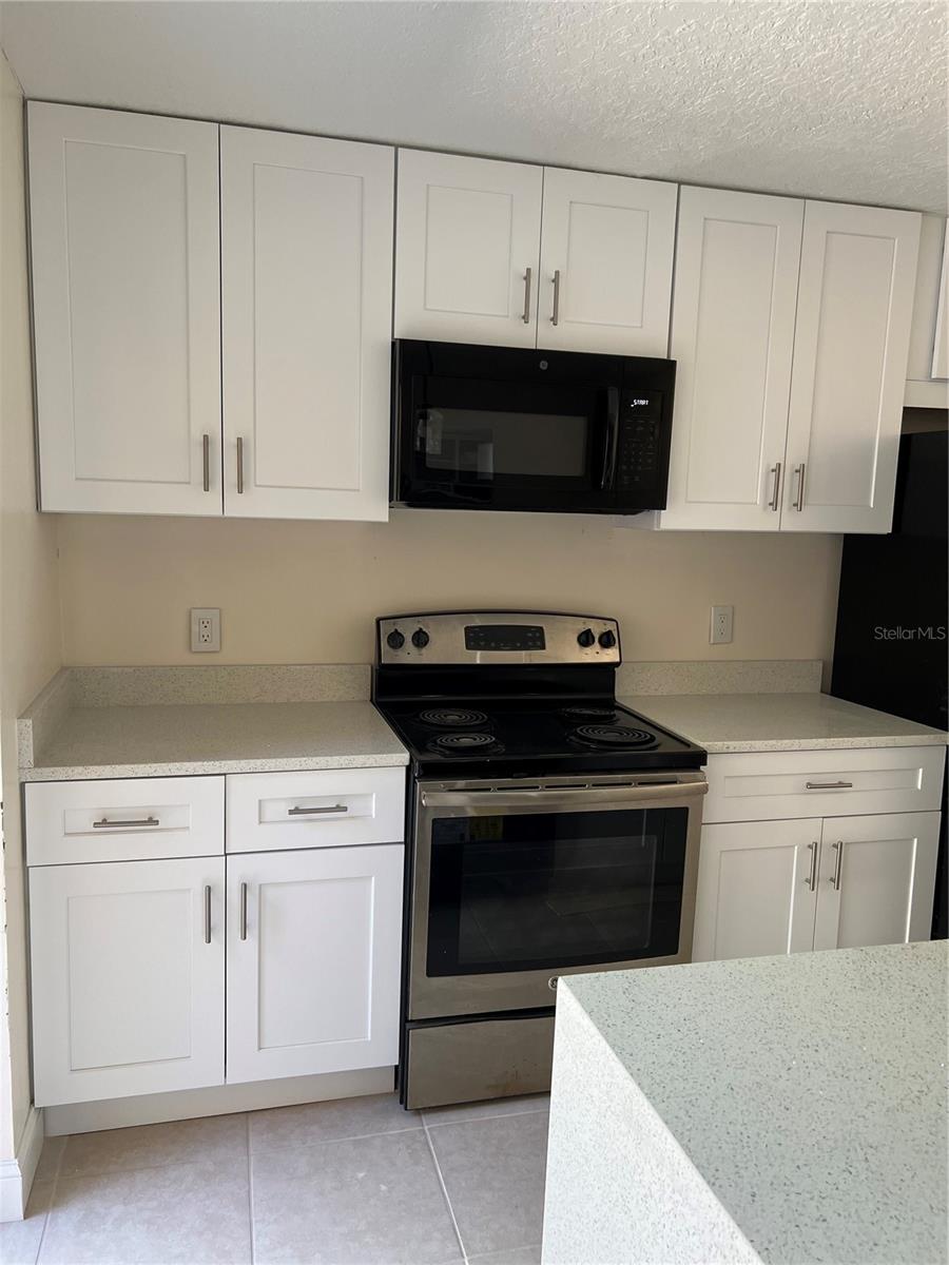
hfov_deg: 53.1
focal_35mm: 26
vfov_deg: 67.3
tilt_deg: -7.2
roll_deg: -2.5
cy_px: 632
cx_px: 474
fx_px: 950
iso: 125
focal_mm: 5.7
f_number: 1.5
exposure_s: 1/106
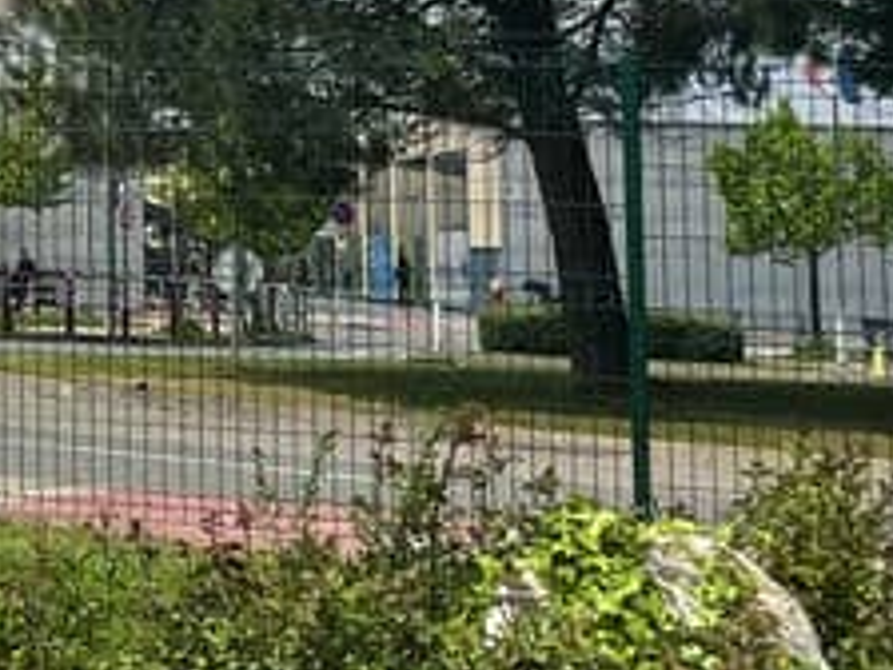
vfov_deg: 12.1
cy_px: -179
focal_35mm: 119
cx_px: -614
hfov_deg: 14.8
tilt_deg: +8.3
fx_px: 3070
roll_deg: -0.8
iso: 32
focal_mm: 4.2
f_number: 1.6
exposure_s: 1/6135
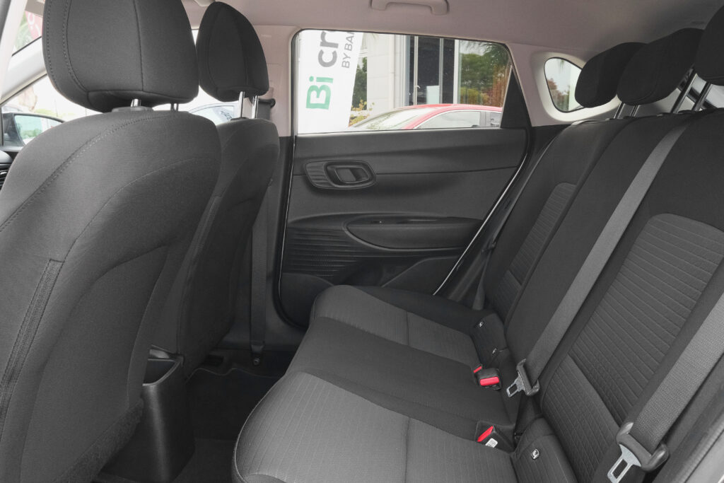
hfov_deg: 63.7
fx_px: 583
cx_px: 362
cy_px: 242
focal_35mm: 29
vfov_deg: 45.0
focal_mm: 19.2
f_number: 9
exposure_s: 1/60
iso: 2000
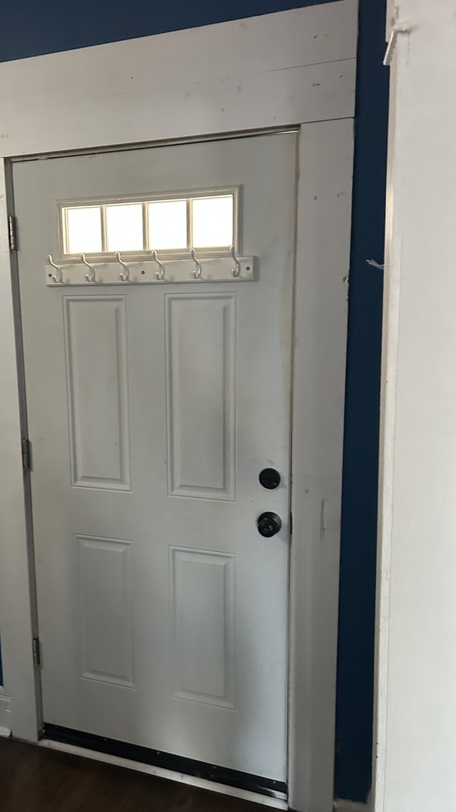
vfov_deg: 66.1
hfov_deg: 39.7
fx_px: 624
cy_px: 414
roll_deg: +2.4
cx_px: 153
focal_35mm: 29
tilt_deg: -3.6
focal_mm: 5.7
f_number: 1.5
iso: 500
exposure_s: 1/40
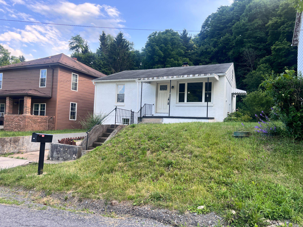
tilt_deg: +3.8
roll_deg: -0.7
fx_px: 228
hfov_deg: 67.3
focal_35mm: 26
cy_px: 114
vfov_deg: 53.1
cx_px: 152
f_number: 1.5
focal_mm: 5.7
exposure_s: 1/555
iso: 50
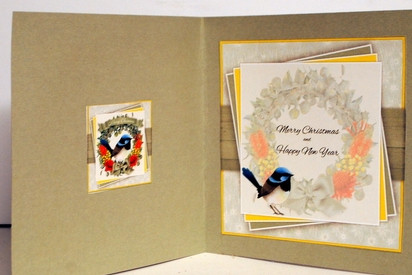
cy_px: 144
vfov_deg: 23.0
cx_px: 212
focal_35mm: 59
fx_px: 675
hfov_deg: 33.9
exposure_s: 1/30
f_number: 5
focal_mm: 36
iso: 200
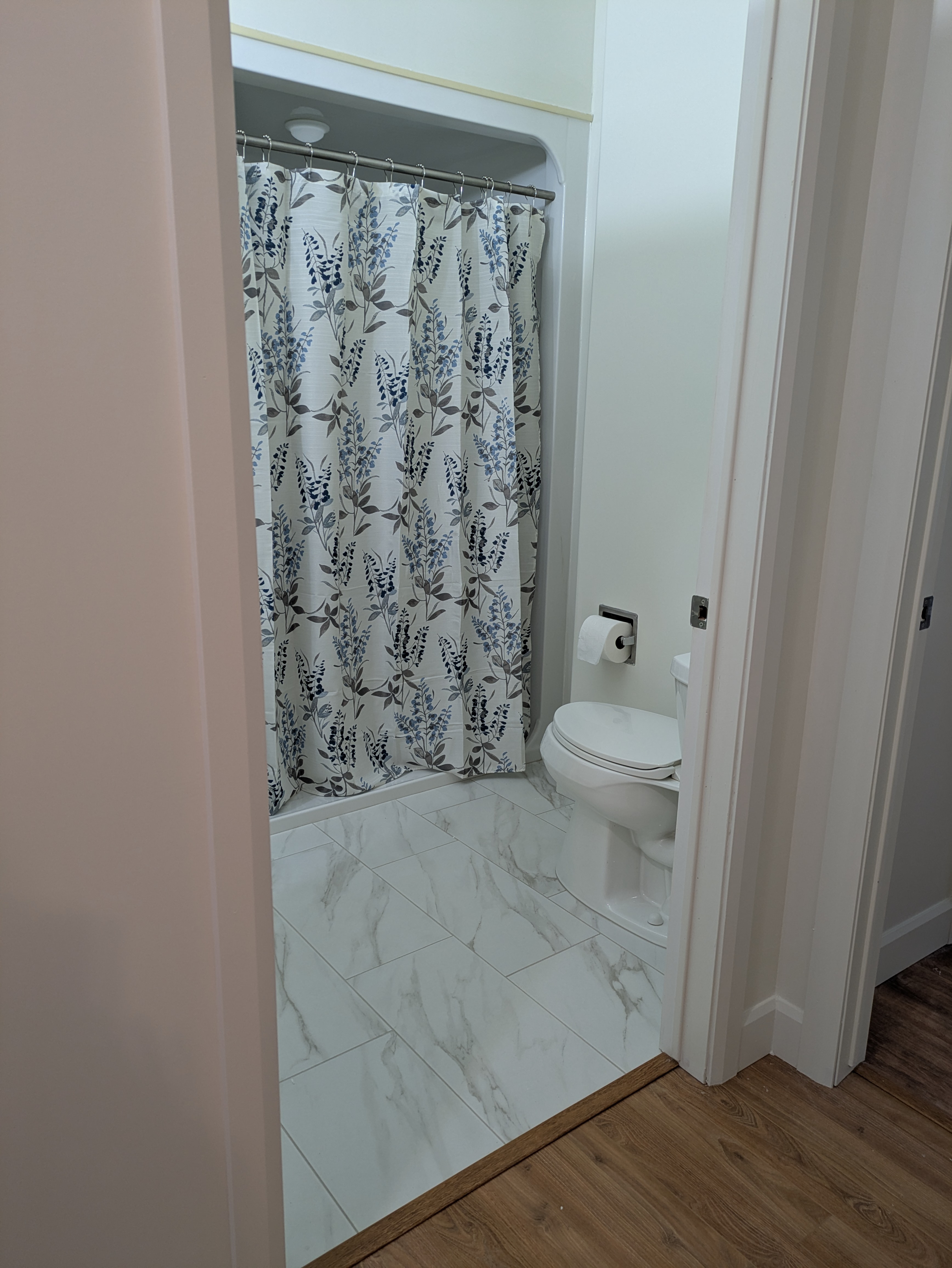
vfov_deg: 69.4
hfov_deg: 54.9
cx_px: 476
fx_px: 916
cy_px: 634
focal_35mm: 25
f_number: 1.89
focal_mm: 5.43
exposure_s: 1/30
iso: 76
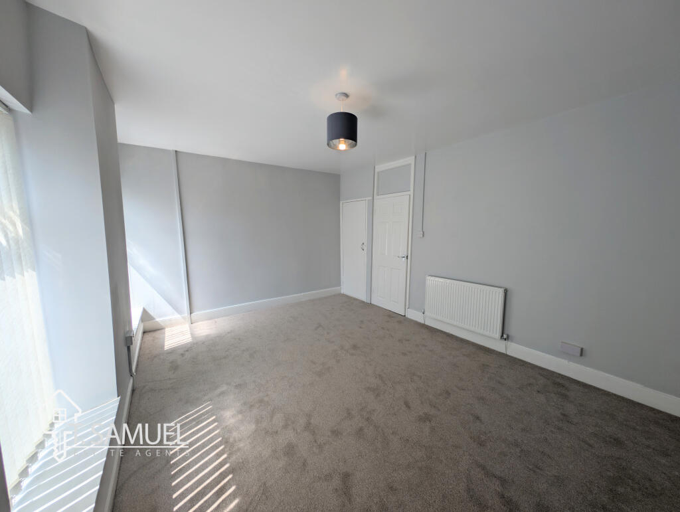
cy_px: 256
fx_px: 236
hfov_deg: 110.5
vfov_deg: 94.6
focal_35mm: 12
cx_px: 340
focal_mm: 2.23
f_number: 1.95
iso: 36
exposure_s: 1/723
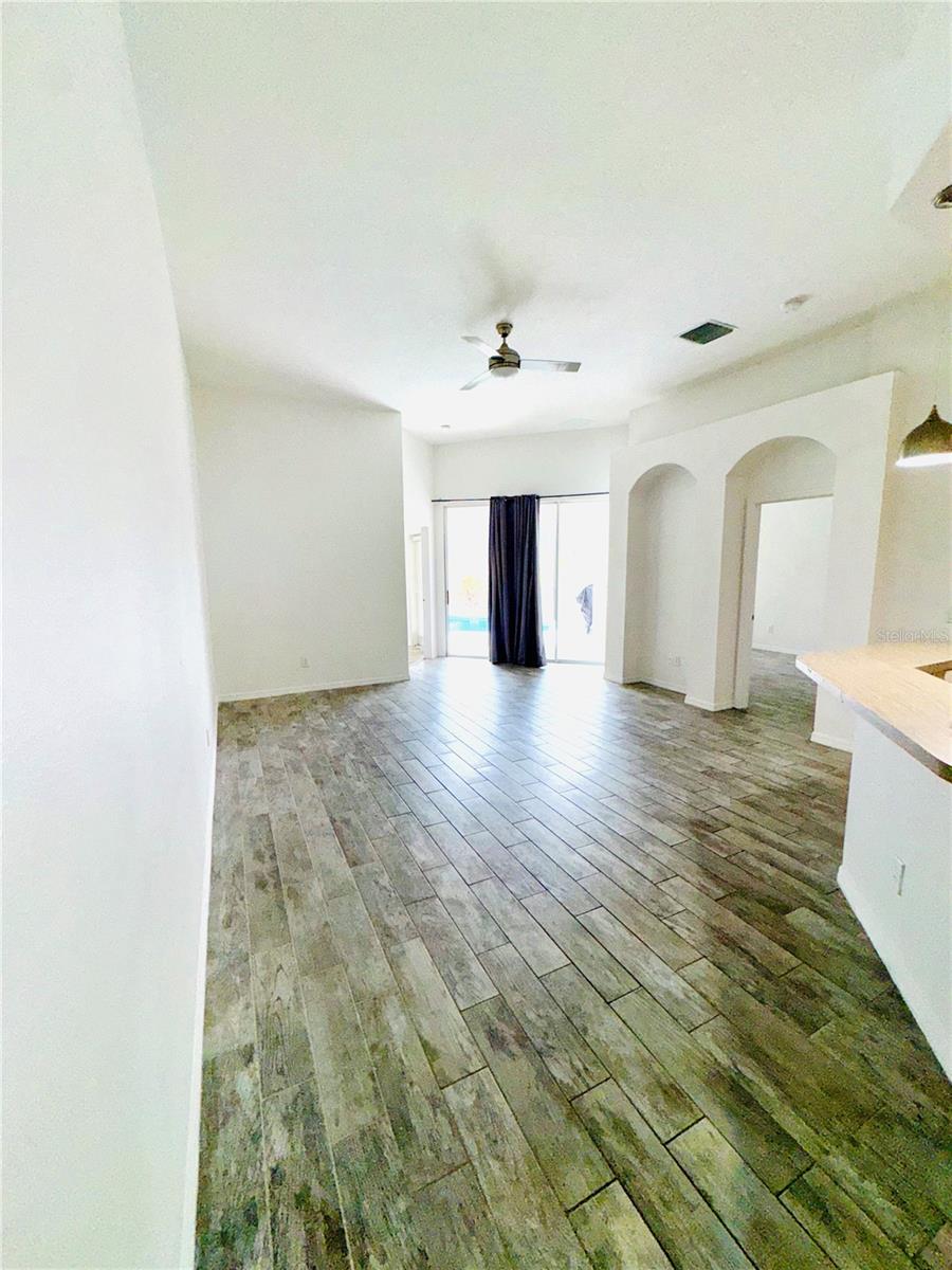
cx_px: 476
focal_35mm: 14
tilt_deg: -7.9
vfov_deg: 102.1
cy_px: 635
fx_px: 513
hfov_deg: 85.7
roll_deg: +0.5
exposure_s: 1/327
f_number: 2.2
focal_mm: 2.22
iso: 32
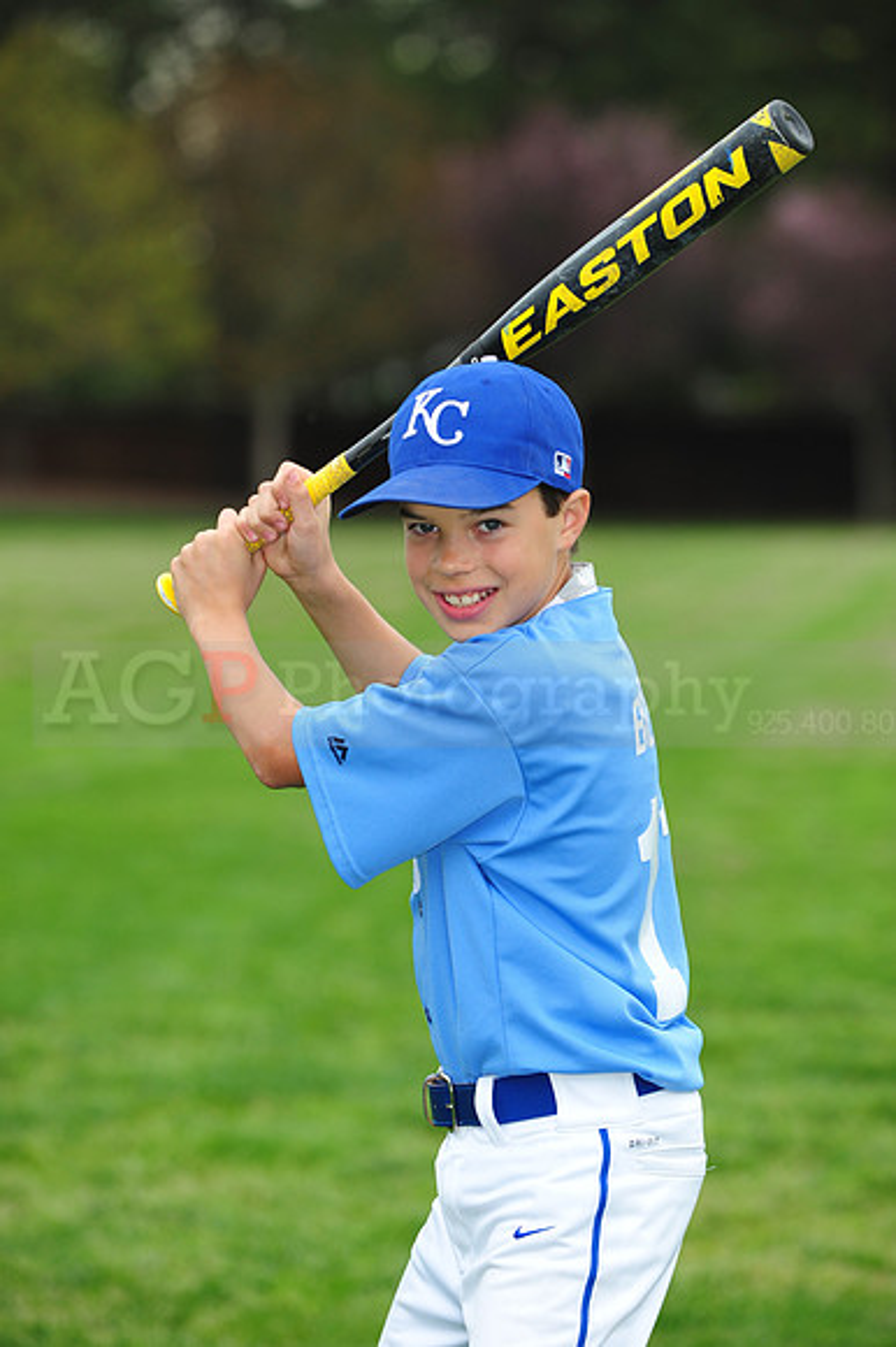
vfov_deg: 12.5
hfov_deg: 8.3
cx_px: 448
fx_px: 6167
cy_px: 674
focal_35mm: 165
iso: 400
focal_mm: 165
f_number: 5
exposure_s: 1/640
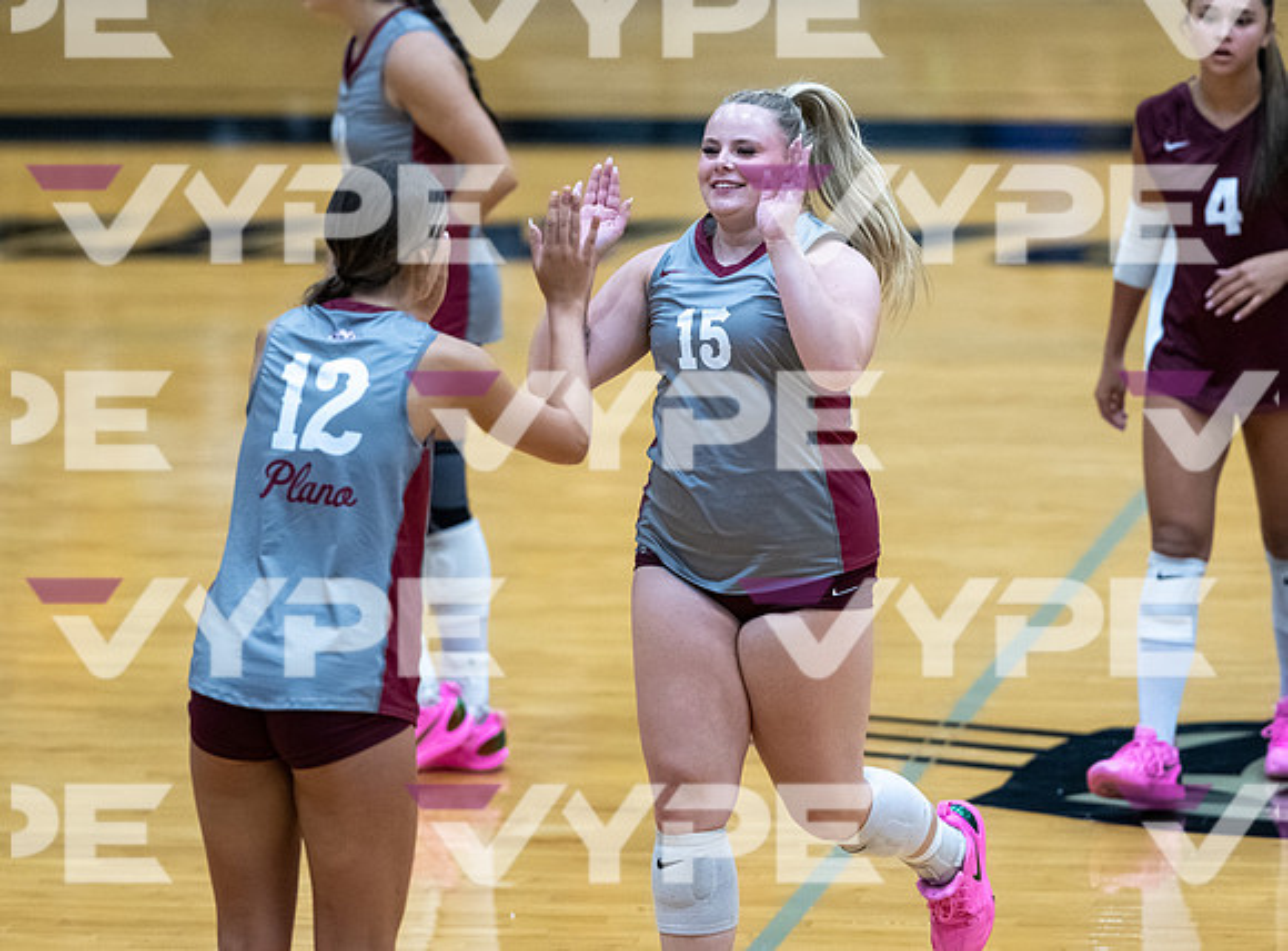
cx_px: 710
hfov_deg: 6.7
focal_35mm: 299
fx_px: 11051
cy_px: 316
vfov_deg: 4.9
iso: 3200
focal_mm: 200
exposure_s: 1/1600
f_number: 2
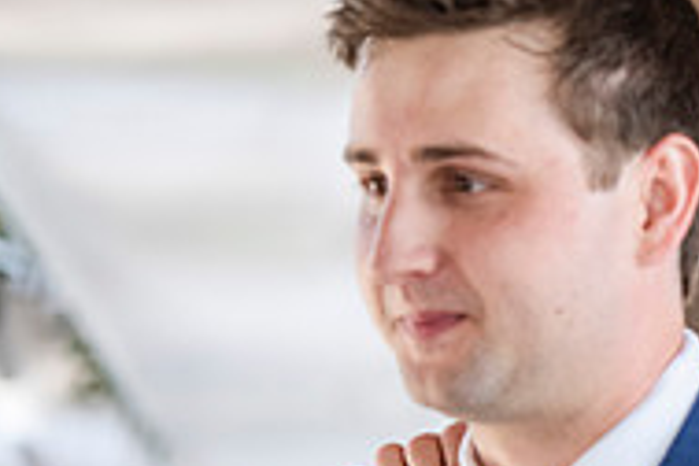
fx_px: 7747
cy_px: 527
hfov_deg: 5.1
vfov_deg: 3.4
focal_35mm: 399
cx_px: 936
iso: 1250
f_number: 3.2
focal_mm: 130
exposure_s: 1/1000
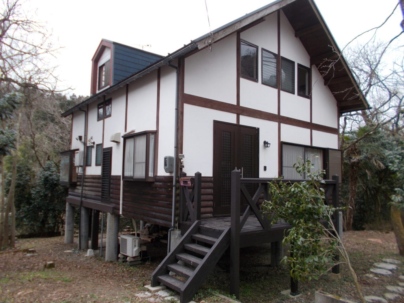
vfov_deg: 53.1
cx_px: 202
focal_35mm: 26
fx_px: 303
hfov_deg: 67.3
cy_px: 152
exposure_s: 1/160
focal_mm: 4.6
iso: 80
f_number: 3.2
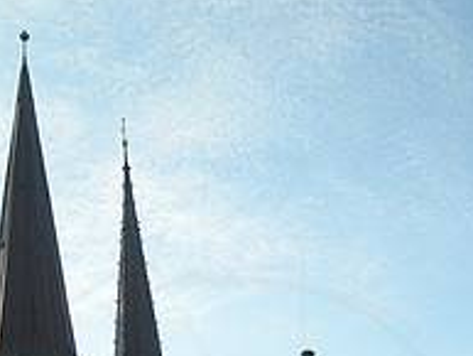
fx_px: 1436
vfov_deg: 13.5
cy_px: 475
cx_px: 98
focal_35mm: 105
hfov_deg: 18.5
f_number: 2.8
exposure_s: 1/405
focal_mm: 5.7
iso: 50
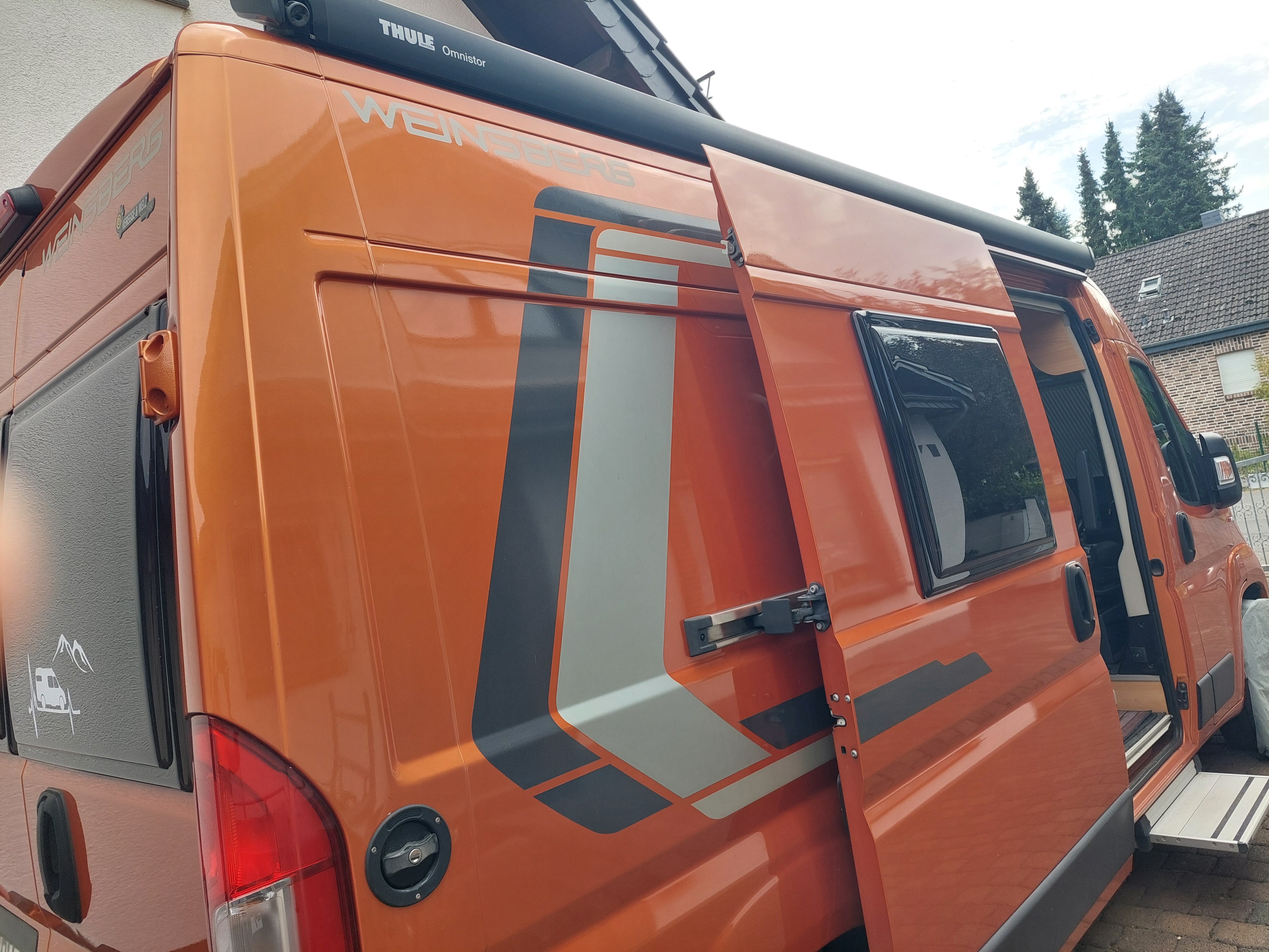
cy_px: 476
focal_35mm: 25
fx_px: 916
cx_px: 634
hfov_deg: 69.4
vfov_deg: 54.9
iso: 40
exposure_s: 1/339
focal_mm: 5.23
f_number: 1.8
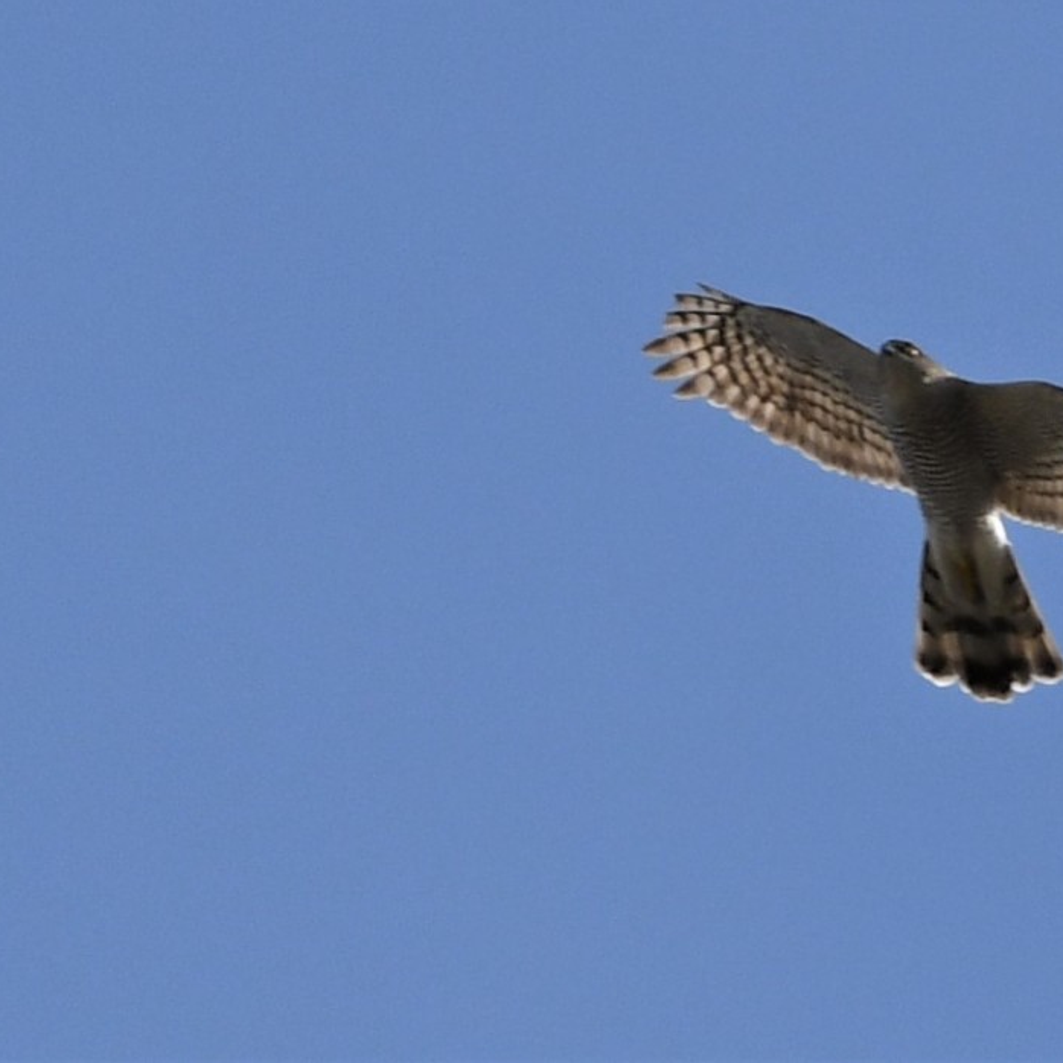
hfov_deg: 3.5
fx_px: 17337
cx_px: 710
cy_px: 531
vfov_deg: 3.5
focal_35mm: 499
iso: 200
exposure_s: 1/1250
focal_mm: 260
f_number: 6.3
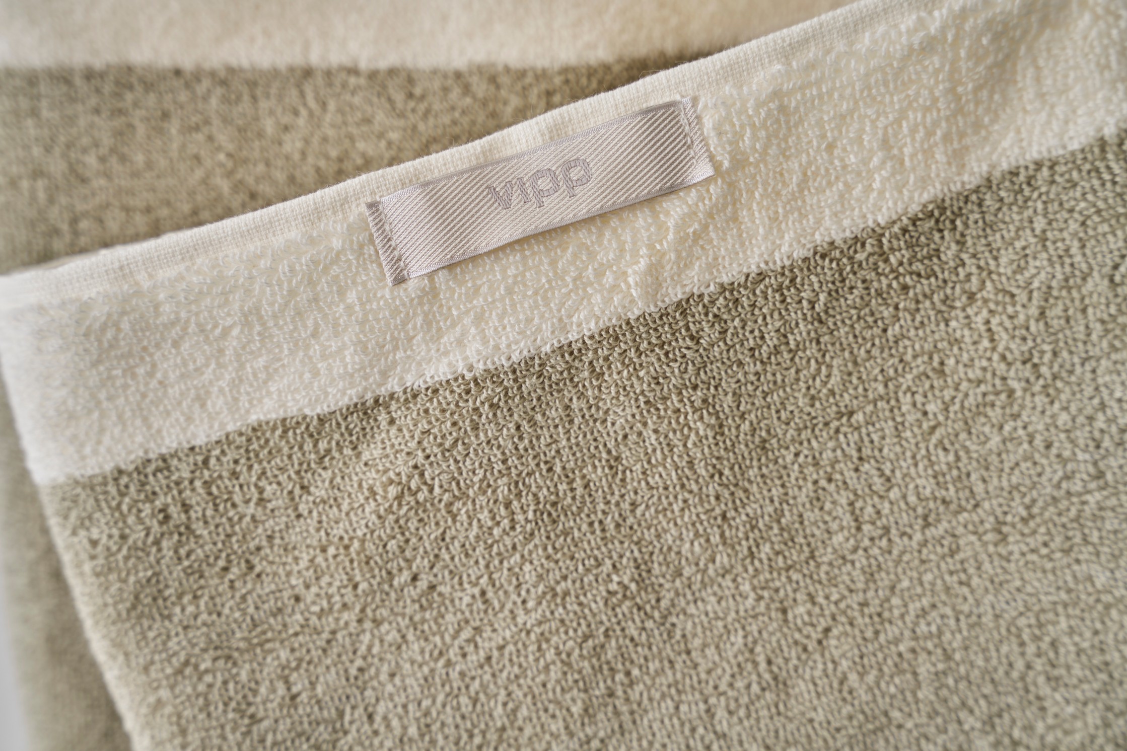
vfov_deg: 19.5
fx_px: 2191
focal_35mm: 70
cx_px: 564
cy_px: 376
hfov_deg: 28.8
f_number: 5.6
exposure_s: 1/125
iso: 320
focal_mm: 70
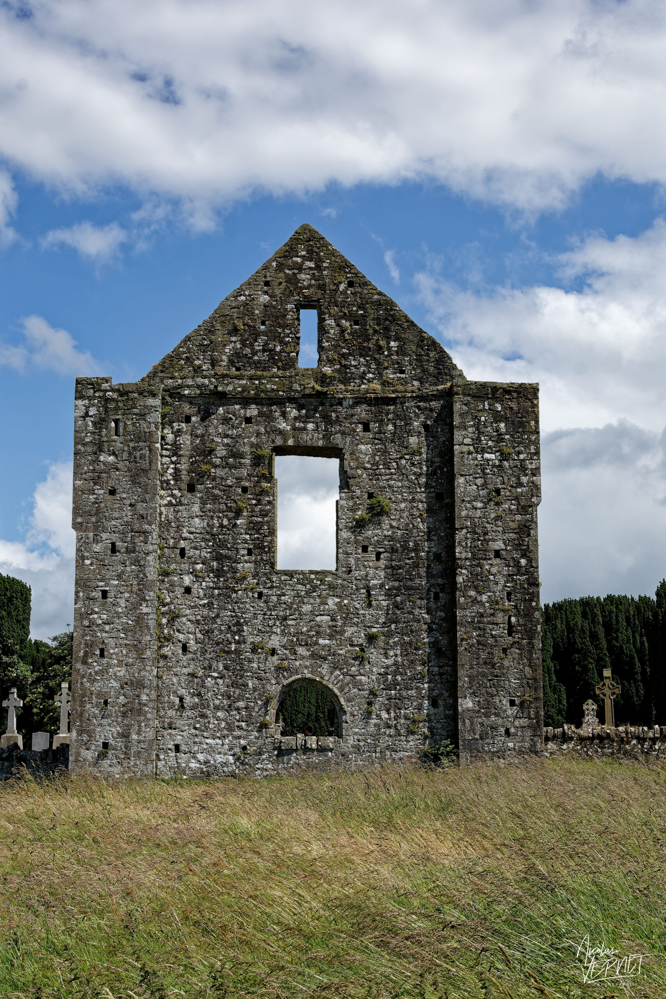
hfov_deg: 25.8
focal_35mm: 52
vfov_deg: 37.8
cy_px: 500
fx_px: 1457
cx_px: 333
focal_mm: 35
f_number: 8
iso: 140
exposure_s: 1/500
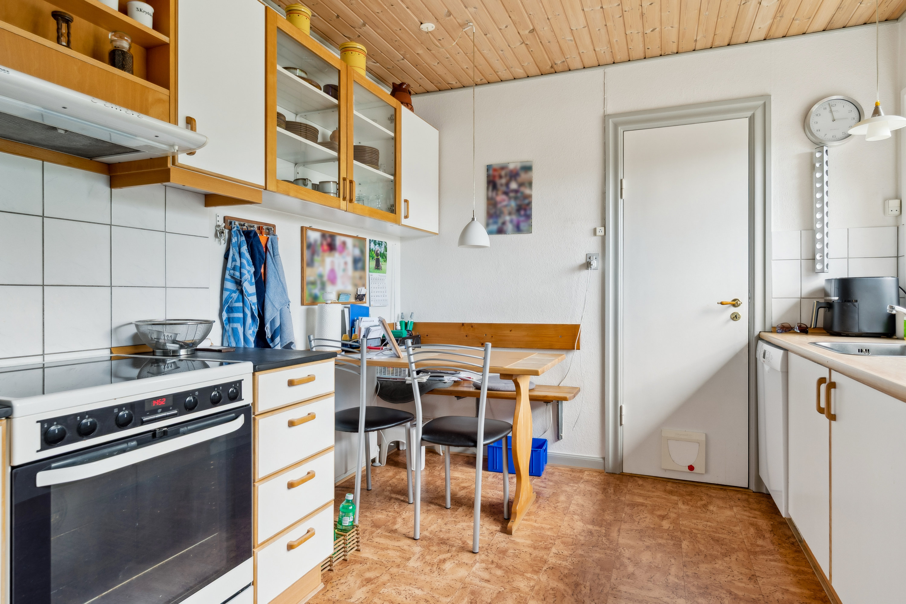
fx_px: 503
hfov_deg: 84.0
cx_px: 453
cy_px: 302
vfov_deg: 61.9
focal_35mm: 20
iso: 400
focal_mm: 20
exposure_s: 1/8
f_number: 7.1
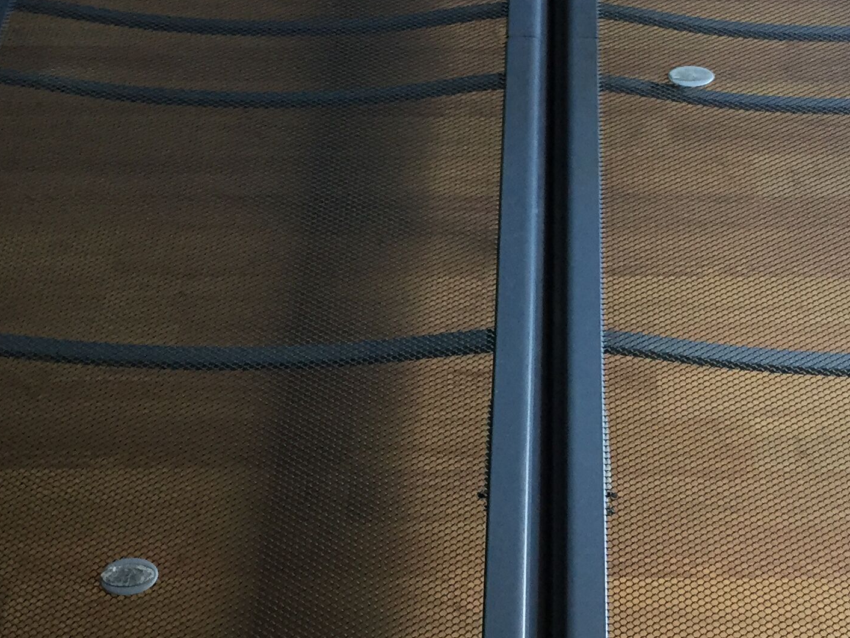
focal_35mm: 67
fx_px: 1645
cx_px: 532
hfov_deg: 28.9
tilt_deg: -48.9
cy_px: 296
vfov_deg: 21.9
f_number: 2.2
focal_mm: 4.15
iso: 160
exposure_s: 1/33
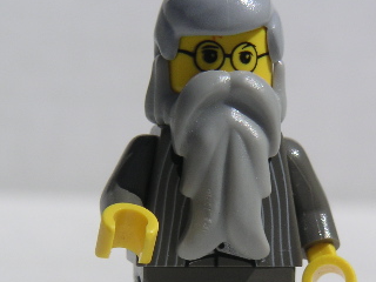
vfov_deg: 8.1
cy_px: 212
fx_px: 1977
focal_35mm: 182
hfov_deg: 10.9
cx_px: 212
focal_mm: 15
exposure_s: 1/350
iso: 50
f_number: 8
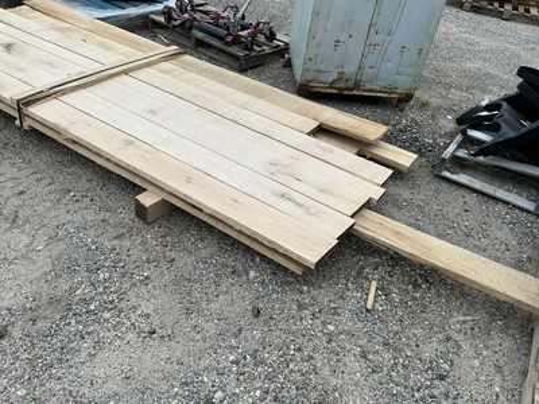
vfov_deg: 49.7
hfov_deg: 63.4
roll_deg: -4.9
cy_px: 202
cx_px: 270
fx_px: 436
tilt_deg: -35.8
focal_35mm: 28
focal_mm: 3
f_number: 1.8
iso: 25
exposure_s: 1/318
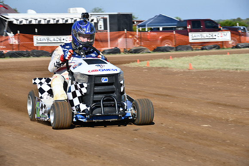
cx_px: 124
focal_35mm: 135
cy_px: 83
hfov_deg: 15.2
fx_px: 934
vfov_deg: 10.2
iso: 100
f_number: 9
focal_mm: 90
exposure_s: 1/320
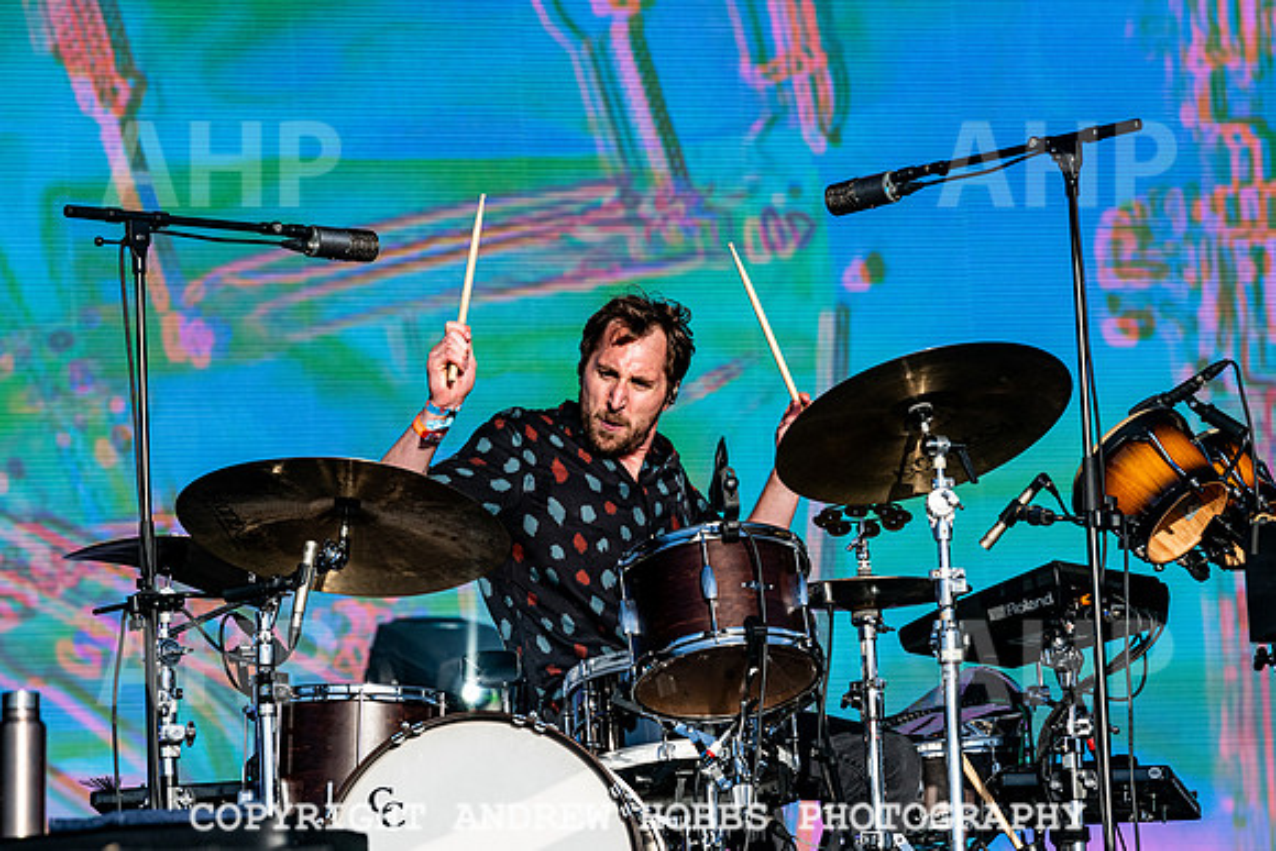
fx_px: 7798
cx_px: 694
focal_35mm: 220
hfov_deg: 9.4
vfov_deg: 6.2
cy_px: 454
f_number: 5
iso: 320
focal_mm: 200
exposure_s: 1/5000
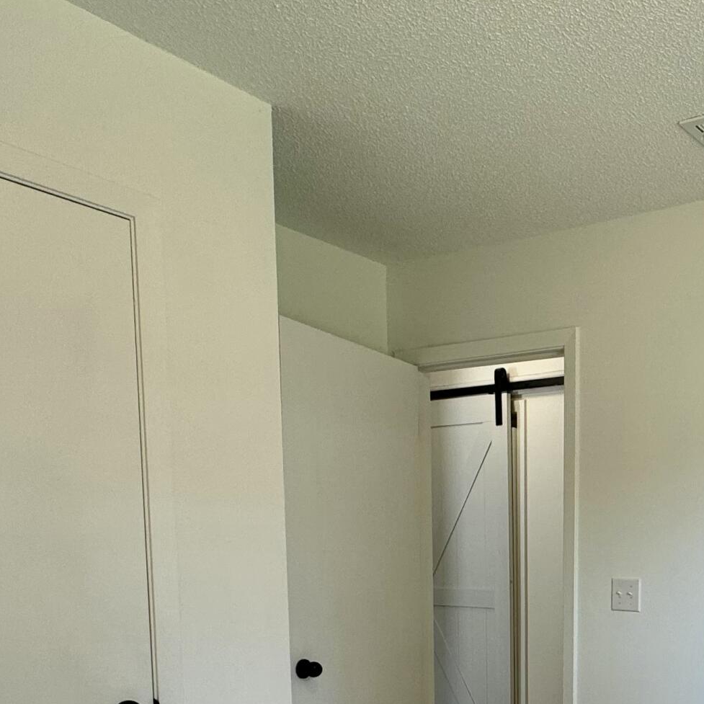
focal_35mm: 38
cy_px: 658
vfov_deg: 40.0
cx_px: 677
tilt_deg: -6.9
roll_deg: -0.9
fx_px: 874
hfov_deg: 39.5
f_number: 2.2
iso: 80
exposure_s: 1/120
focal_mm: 2.22
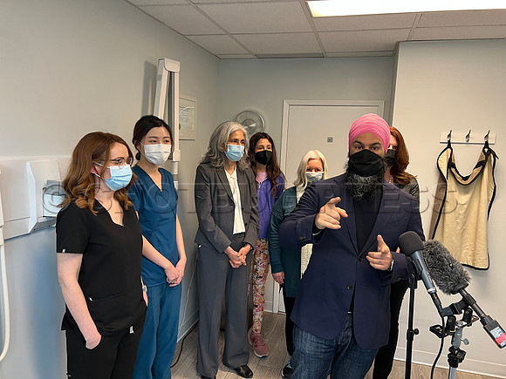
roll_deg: -2.7
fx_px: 380
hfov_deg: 67.3
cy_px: 190
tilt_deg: -9.2
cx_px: 253
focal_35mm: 26
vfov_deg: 53.1
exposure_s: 1/52
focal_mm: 5.7
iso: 100
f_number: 1.5
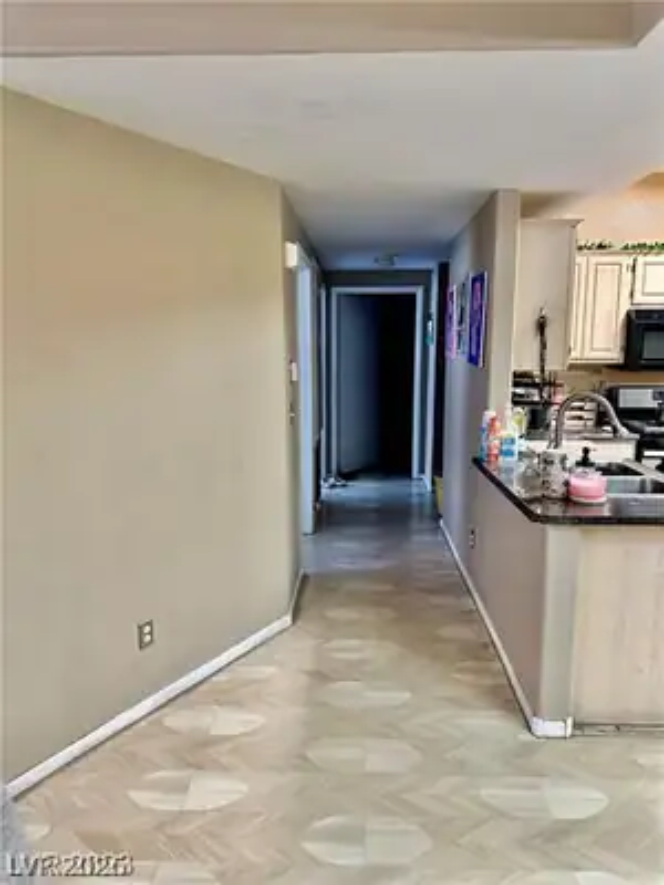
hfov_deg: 56.8
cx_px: 332
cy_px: 442
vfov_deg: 71.6
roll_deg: +0.7
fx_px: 614
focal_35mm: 24
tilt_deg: -9.8
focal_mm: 6.86
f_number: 1.78
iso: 400
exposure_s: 1/60
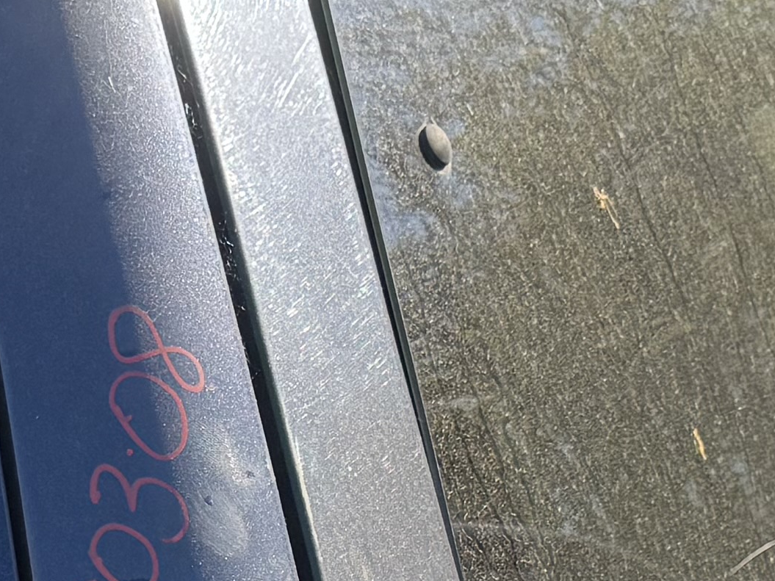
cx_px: 56
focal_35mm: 130
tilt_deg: -15.7
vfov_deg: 10.4
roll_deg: +9.6
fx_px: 2910
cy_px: 1208
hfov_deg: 15.0
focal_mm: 6.76
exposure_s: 1/1139
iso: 100
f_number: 1.78
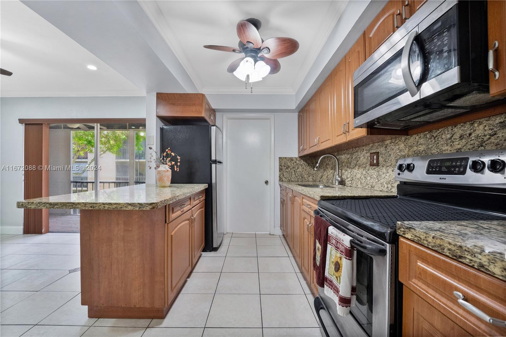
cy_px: 168
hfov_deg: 104.3
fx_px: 197
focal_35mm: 14
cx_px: 253
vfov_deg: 81.2
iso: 12800
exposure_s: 1/30
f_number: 8
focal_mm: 14
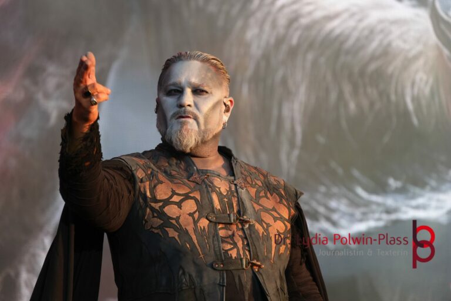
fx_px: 3213
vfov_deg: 5.4
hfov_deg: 8.0
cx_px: 226
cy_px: 150
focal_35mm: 256
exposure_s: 1/320
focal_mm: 171
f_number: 6.3
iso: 640
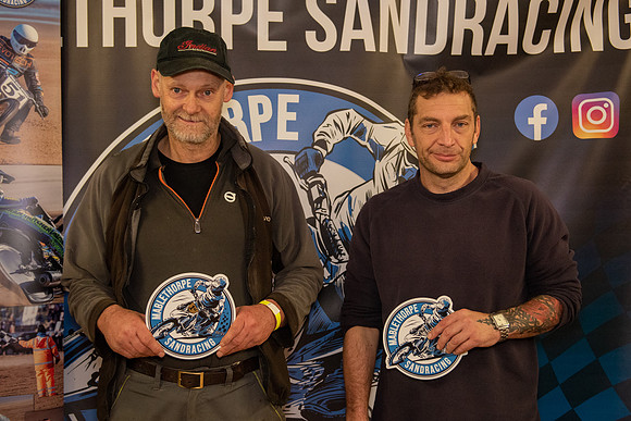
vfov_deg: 28.4
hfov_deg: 41.5
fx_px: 831
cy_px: 198
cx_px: 336
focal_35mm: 47
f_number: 2.8
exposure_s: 1/500
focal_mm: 38
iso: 2500
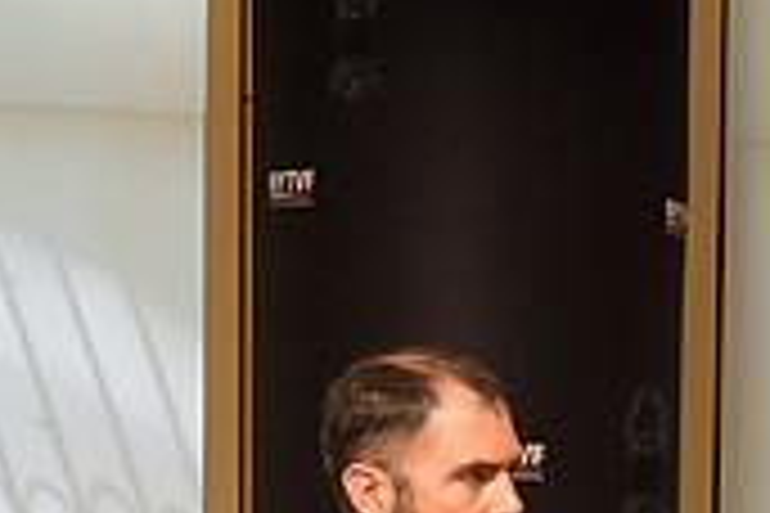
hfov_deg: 14.6
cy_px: 673
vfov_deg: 10.4
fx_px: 2759
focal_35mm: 129
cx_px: 1225
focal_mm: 38
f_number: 3.5
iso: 3200
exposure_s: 1/800
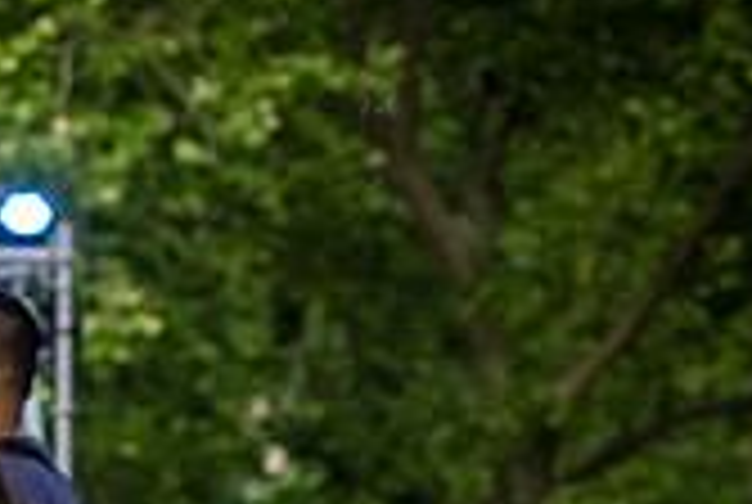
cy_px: 795
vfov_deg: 4.3
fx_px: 6738
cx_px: -419
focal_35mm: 322
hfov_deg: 6.3
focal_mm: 80
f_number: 5
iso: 2500
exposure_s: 1/640
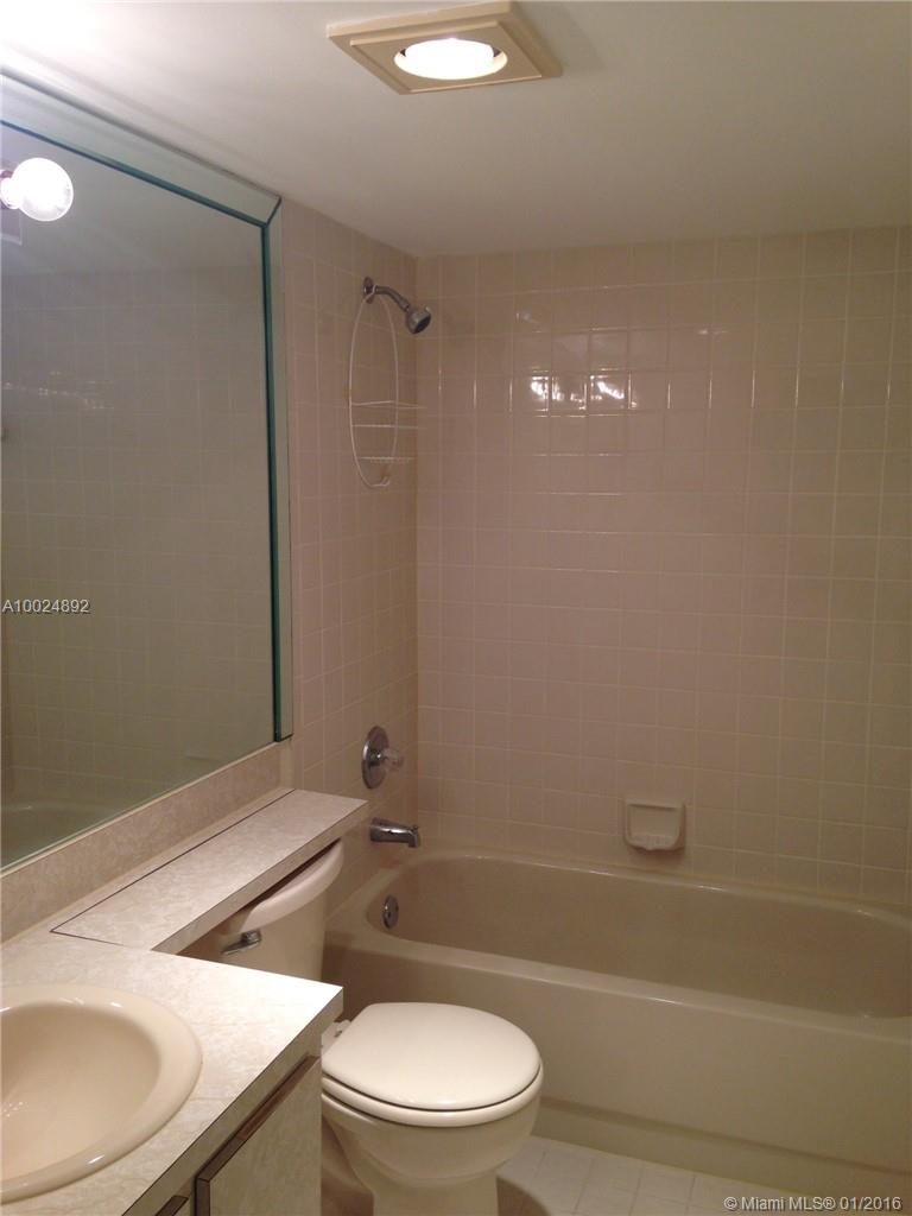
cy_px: 608
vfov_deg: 55.4
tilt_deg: -3.6
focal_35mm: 33
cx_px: 456
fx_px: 1159
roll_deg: -1.5
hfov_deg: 42.9
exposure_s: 1/60
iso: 50
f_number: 2.4
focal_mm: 4.12
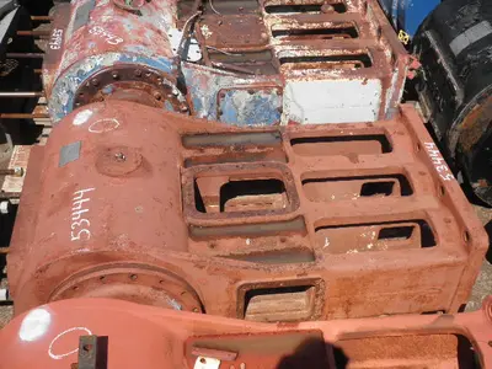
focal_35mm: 44
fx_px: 625
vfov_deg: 32.9
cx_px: 246
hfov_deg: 42.9
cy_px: 184
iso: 64
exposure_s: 1/125
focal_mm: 7.9
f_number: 9.6
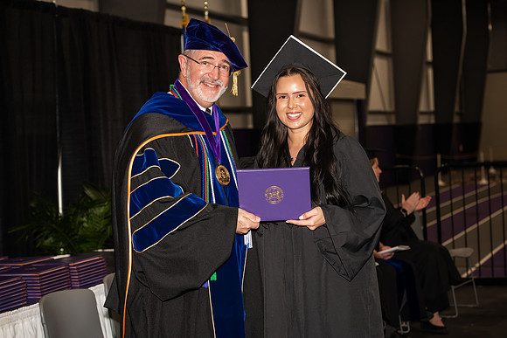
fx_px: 1155
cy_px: 169
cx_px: 254
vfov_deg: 16.7
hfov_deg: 24.8
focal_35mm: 82
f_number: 5.6
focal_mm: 82
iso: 1000
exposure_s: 1/200
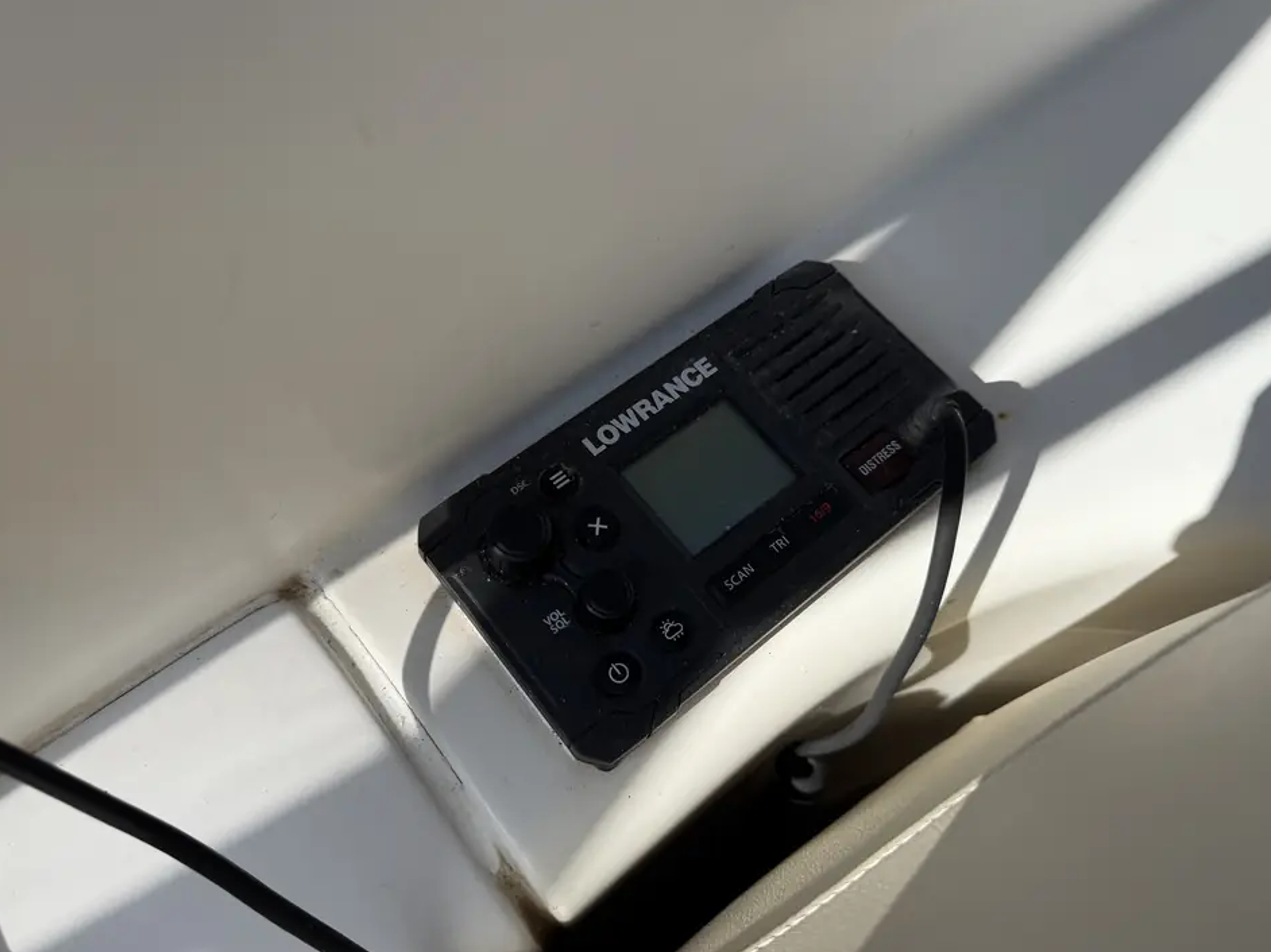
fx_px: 954
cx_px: 631
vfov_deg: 53.0
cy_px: 467
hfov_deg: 67.3
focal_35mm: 26
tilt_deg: -66.5
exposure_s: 1/3425
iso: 80
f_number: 1.78
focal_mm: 6.76
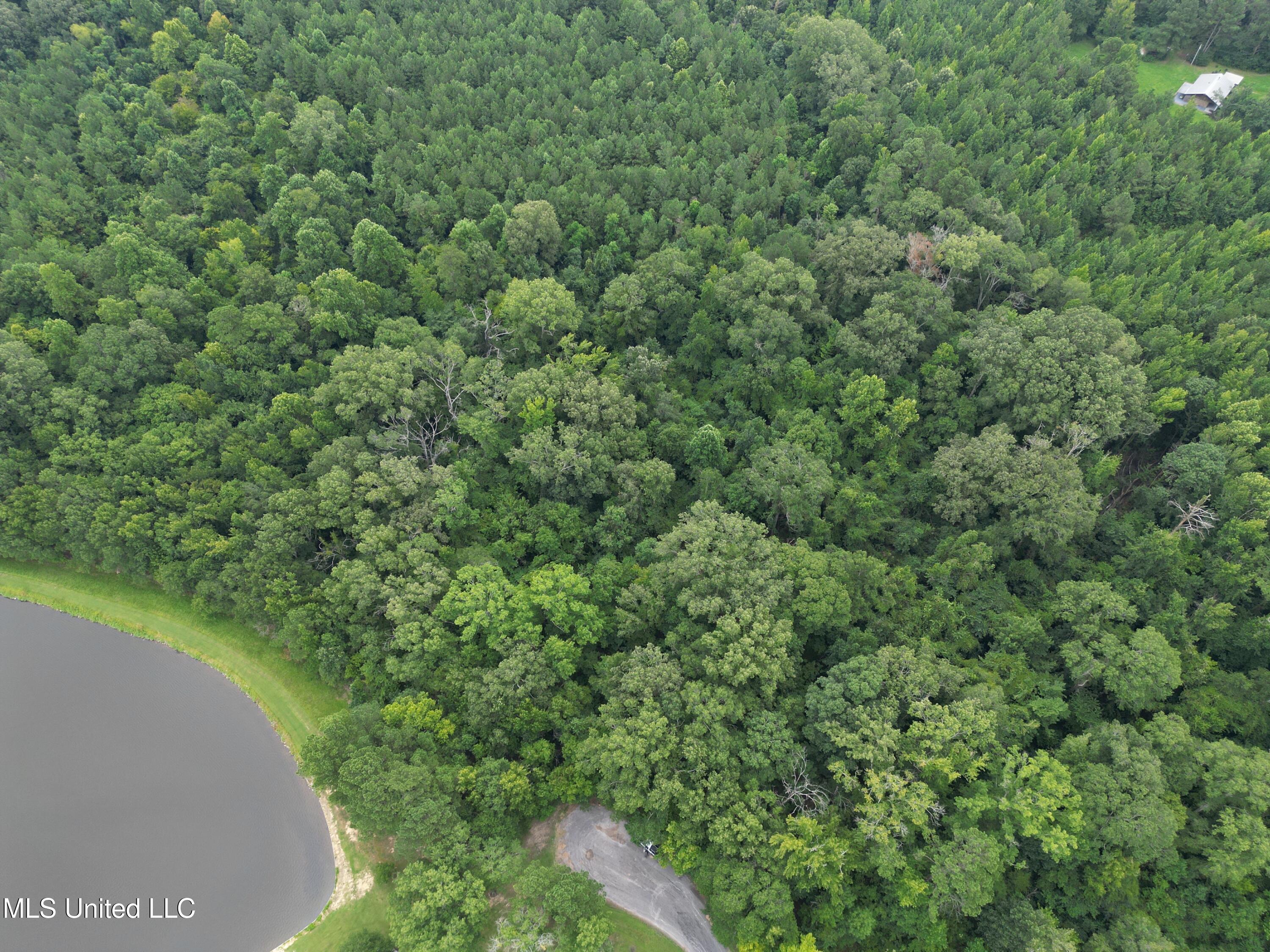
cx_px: 635
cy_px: 476
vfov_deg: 56.8
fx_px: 881
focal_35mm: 24
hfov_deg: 71.6
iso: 100
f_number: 1.7
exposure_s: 1/250
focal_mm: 6.72
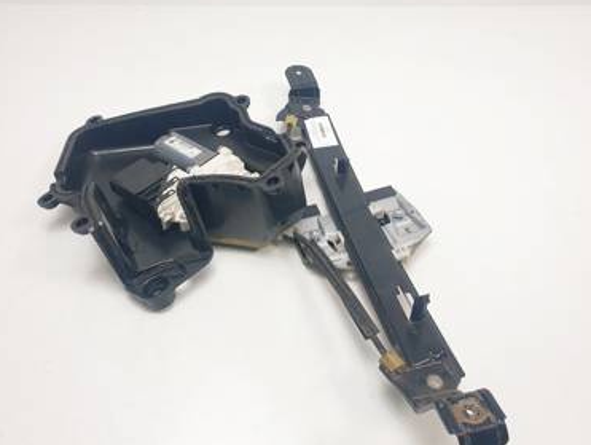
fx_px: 479
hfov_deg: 63.4
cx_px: 288
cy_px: 217
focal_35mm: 28
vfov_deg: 49.8
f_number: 2.4
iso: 50
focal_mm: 4.3
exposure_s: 1/286
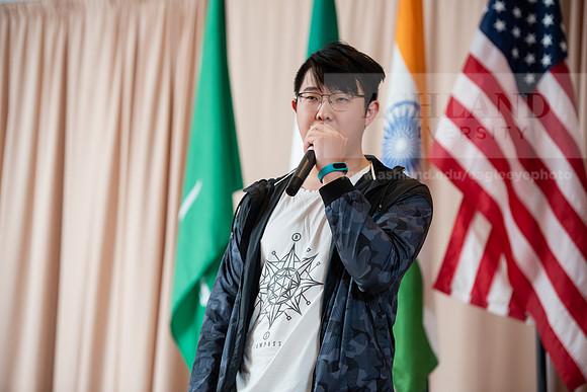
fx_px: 2120
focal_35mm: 130
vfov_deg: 10.6
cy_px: 196
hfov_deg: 15.8
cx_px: 294
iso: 2000
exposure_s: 1/200
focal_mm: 130
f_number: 3.2
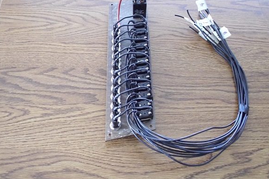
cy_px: 72
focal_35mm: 44
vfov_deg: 30.4
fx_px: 329
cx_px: 125
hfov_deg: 44.5
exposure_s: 1/60
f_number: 2.9
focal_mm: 6.3
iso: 800
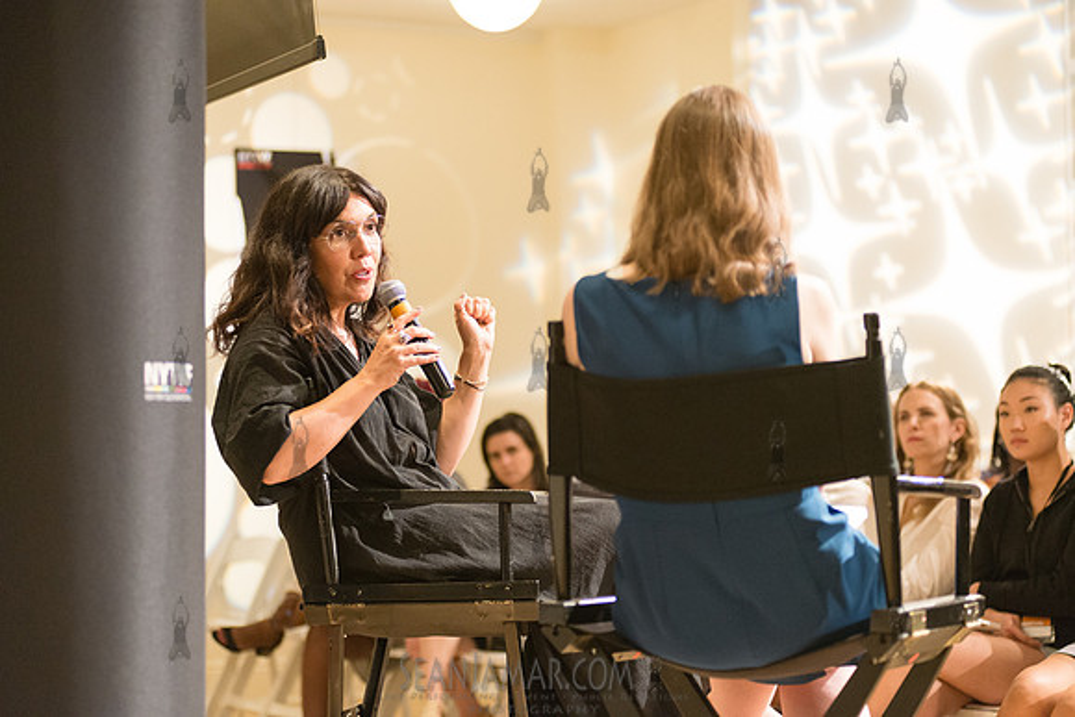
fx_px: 2389
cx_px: 538
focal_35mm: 80
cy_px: 358
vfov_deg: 17.1
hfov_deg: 25.4
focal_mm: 80
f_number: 2.8
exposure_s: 1/200
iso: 4000
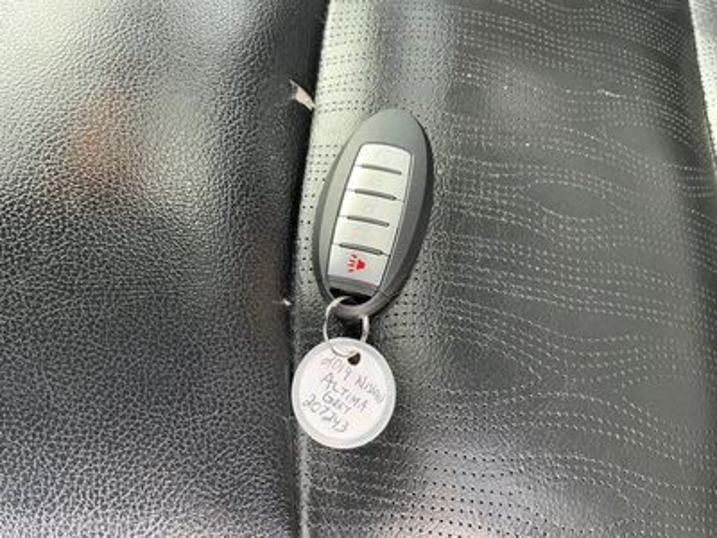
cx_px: 358
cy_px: 269
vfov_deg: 49.7
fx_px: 580
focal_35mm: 28
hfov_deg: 63.4
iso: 80
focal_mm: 3
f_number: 1.8
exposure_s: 1/60
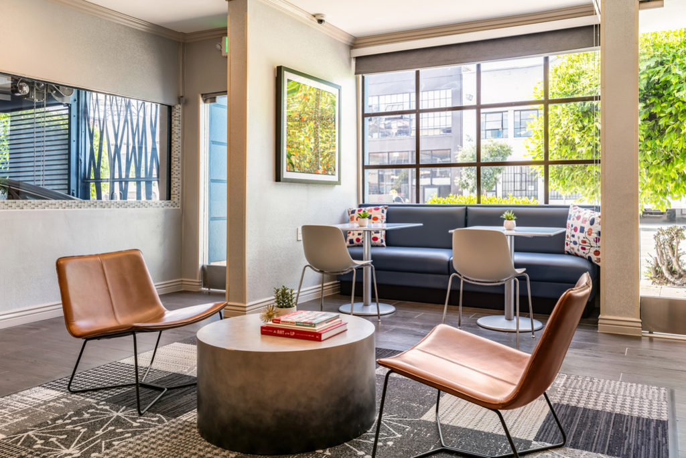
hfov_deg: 61.9
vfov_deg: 43.7
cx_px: 343
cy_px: 229
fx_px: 572
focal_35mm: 30
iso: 100
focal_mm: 30
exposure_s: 1/60
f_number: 8
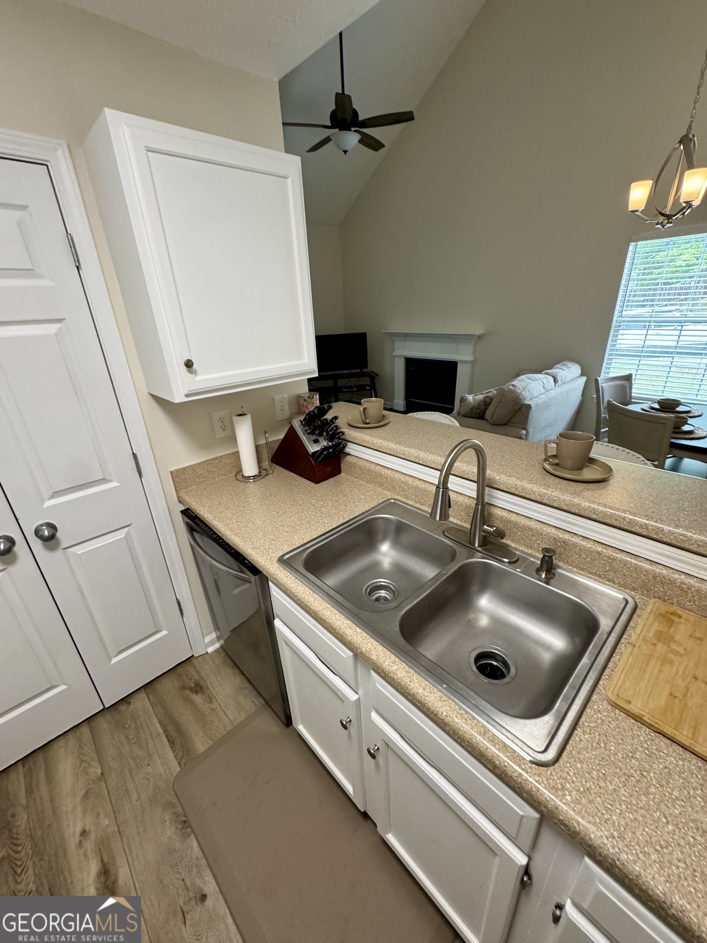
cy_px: 472
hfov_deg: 85.7
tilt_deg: -26.1
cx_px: 354
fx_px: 381
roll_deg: +3.9
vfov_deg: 102.1
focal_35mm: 14
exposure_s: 1/120
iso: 250
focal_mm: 2.22
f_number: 2.2
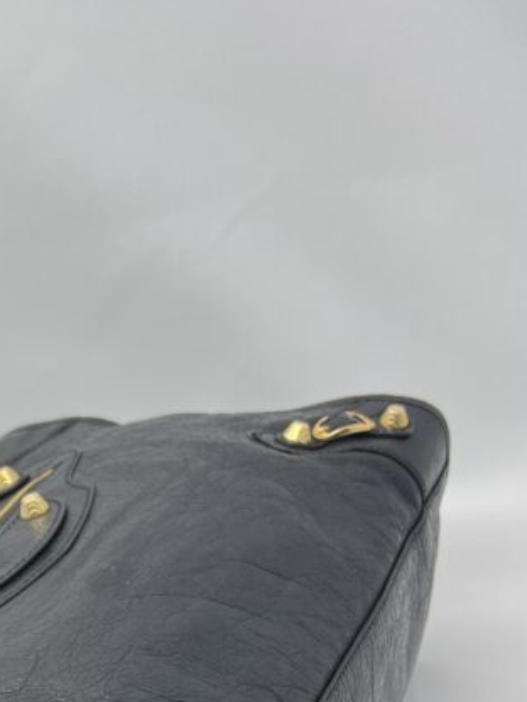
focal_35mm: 64
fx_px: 1299
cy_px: 820
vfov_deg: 27.1
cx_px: 17
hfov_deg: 22.2
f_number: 1.5
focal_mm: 5.7
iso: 50
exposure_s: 1/100
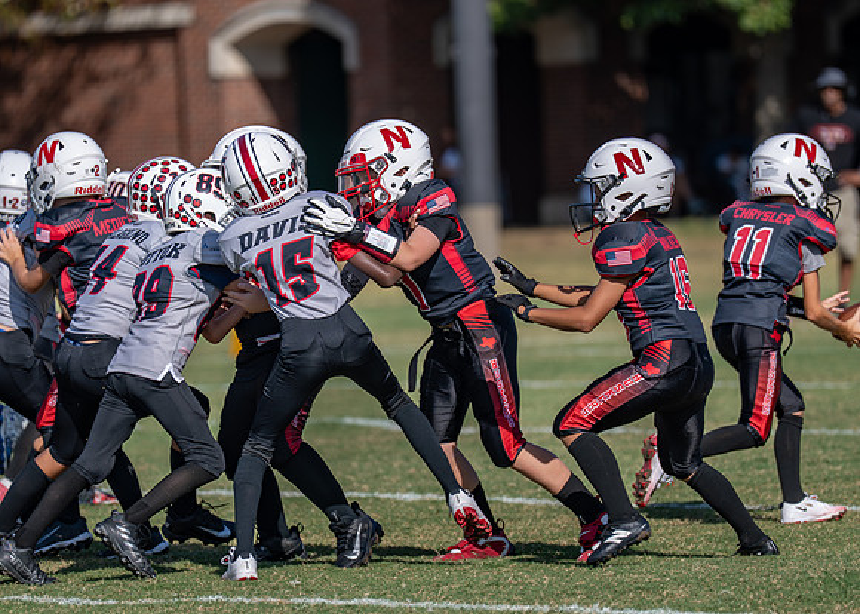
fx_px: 9565
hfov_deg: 5.1
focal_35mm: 392
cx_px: 386
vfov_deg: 3.7
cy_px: 348
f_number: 2.8
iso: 100
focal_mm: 200
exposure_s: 1/2500
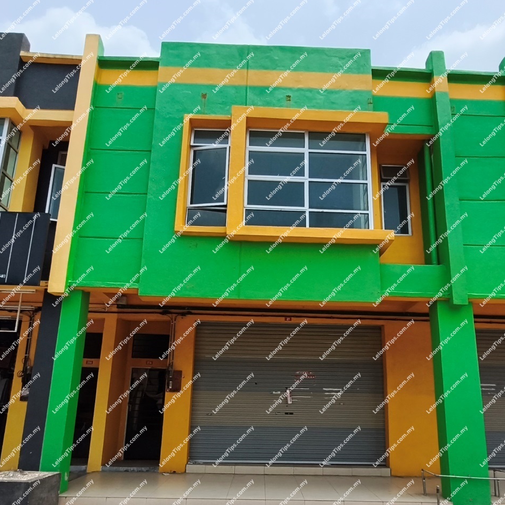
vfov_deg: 71.7
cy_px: 292
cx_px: 232
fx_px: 347
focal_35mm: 21
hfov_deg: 72.0
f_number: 2.2
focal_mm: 1.67
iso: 50
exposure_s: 1/4237
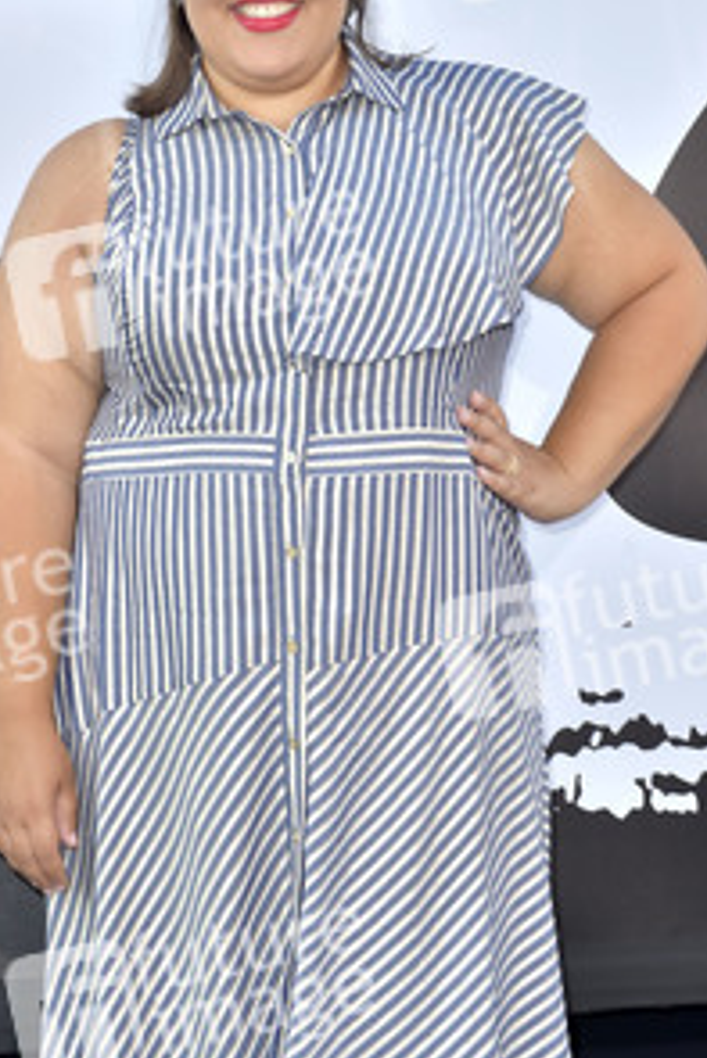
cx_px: 296
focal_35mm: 95
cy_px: 455
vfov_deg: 21.4
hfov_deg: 14.4
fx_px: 2795
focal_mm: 70
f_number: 6.3
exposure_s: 1/250
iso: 320
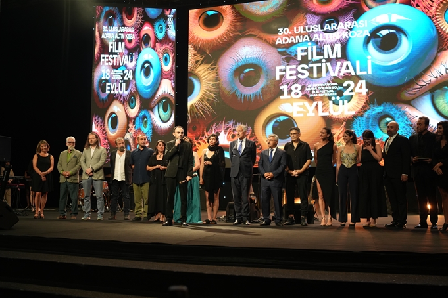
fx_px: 460
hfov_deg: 51.9
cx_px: 214
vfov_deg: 35.9
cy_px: 154
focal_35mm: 37
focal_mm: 35
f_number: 2
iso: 1600
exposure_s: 1/500
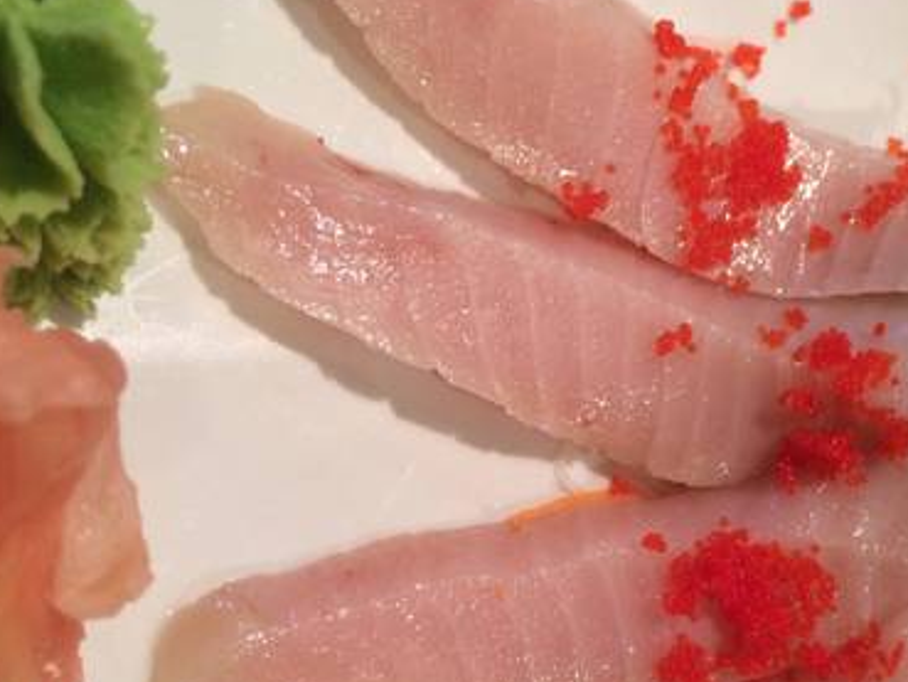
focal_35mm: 46
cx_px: 625
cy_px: 510
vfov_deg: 31.0
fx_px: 1207
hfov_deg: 40.6
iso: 50
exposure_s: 1/30
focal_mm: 4.15
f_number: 2.2
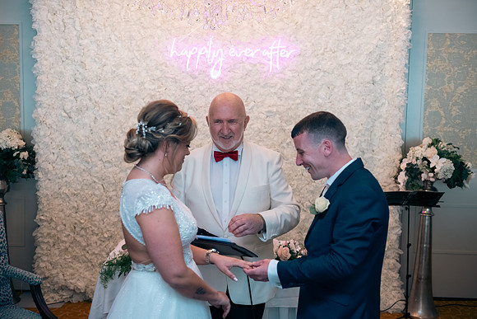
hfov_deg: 44.5
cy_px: 160
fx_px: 583
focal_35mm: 44
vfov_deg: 30.5
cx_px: 238
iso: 640
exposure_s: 1/160
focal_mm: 44
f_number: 3.5
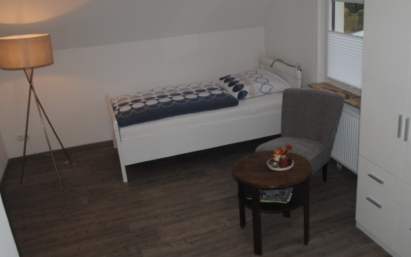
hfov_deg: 55.2
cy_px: 118
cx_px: 225
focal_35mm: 35
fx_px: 392
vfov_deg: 36.3
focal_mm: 18
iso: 200
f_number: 3.5
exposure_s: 1/60
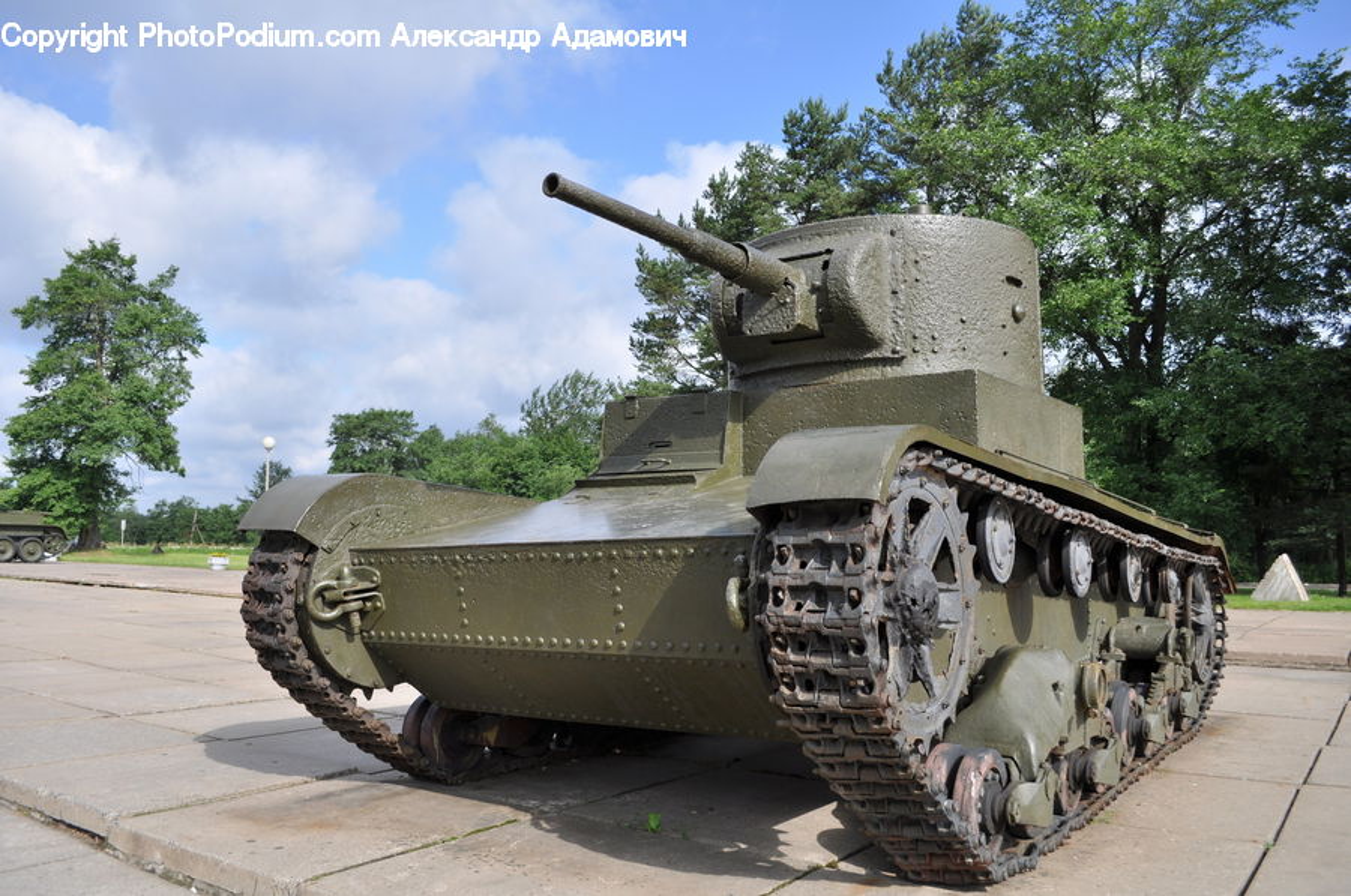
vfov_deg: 47.8
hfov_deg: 67.5
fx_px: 1012
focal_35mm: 27
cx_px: 676
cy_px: 448
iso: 200
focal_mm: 18
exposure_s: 1/1000
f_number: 5.6
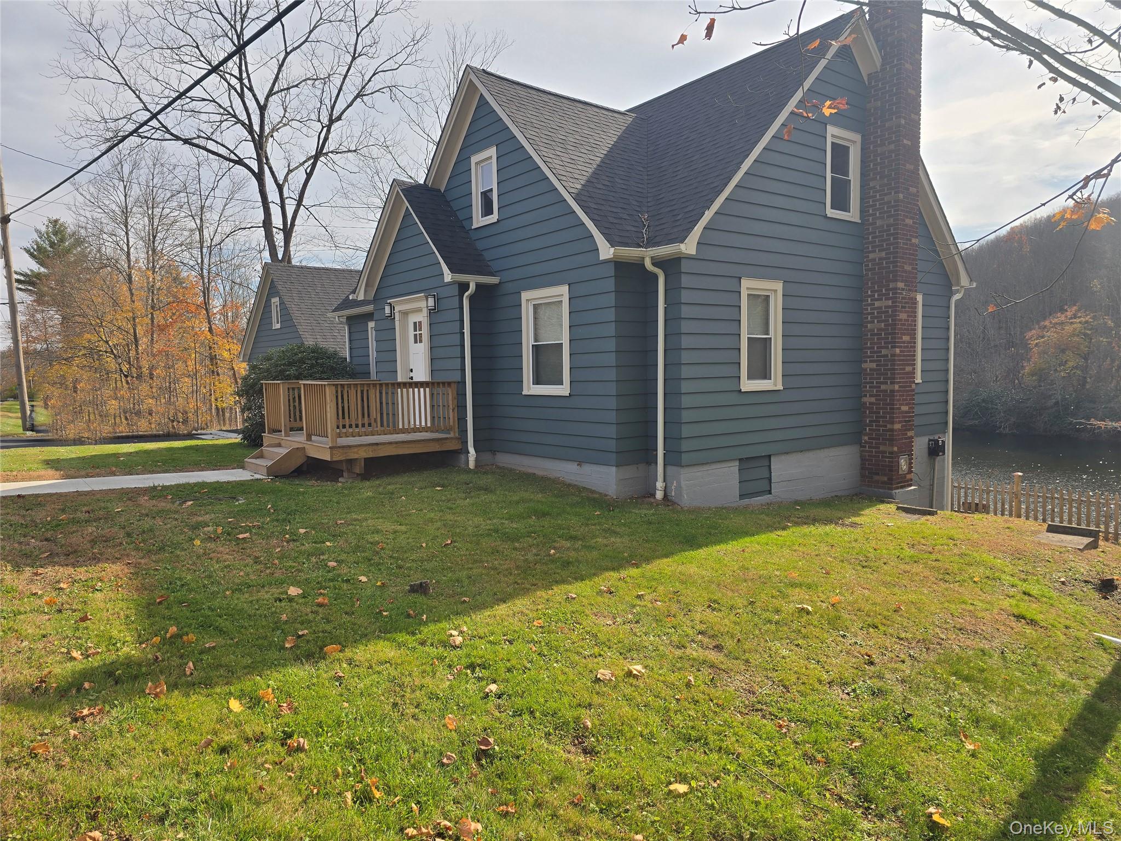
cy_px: 420
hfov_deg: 73.9
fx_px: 745
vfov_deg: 58.9
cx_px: 560
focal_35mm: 23
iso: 12
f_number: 1.7
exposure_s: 1/1022
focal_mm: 6.3
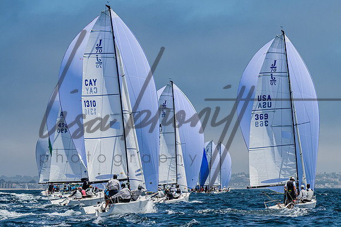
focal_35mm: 205
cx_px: 288
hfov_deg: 10.0
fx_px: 1946
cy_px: 108
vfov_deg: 6.7
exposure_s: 1/2500
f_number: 6.3
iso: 400
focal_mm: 120
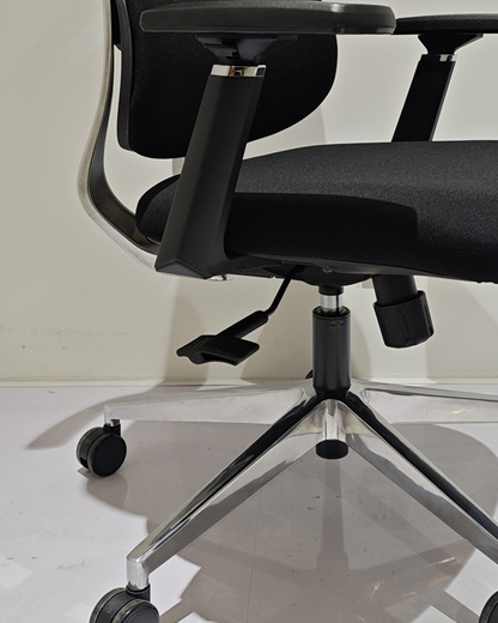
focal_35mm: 46
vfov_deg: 39.2
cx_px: 314
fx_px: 847
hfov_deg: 32.6
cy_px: 149
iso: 100
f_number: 1.6
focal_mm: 6.55
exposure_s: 1/100
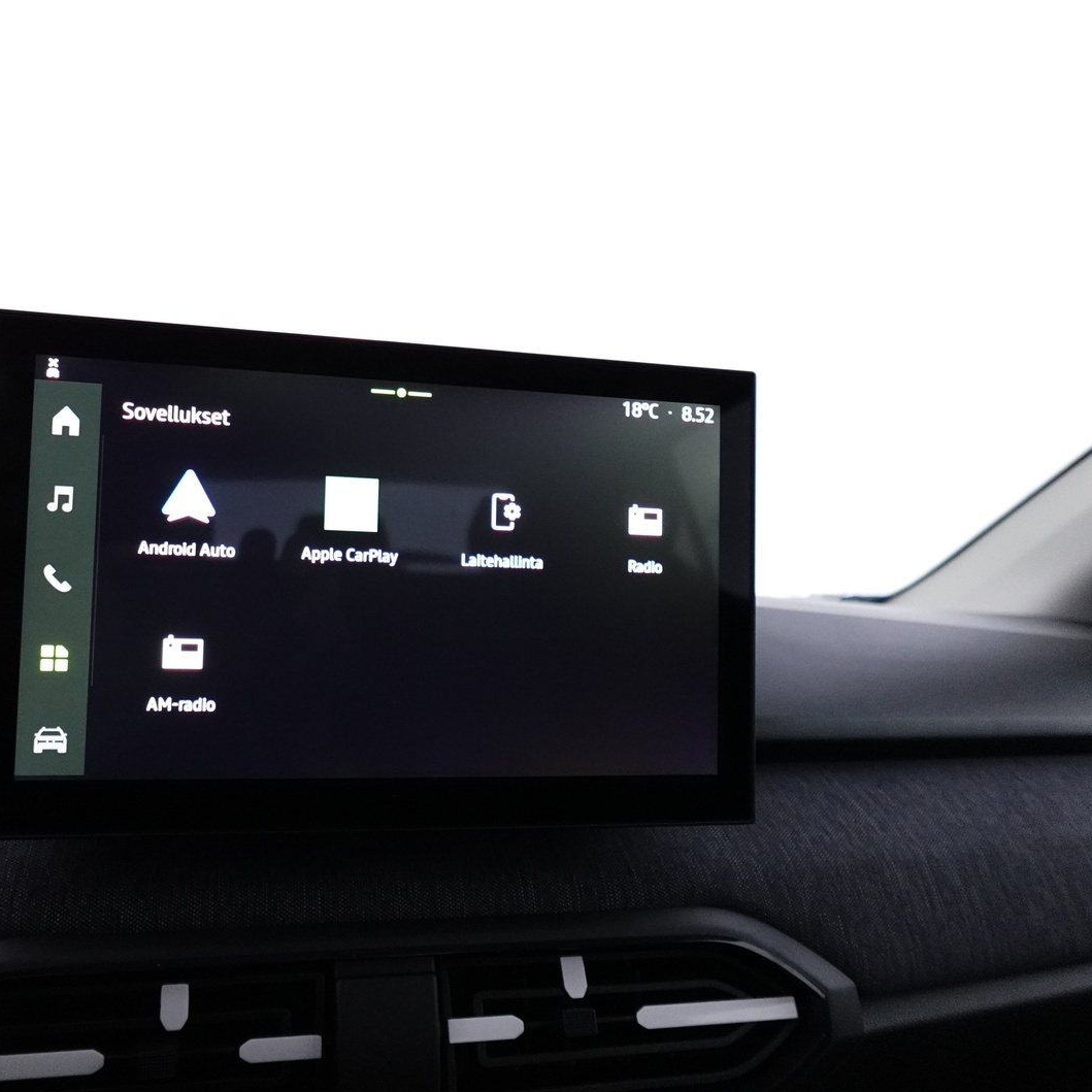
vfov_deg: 60.9
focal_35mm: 26
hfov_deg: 60.0
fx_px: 928
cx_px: 394
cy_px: 556
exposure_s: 1/80
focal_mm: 7.6
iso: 1600
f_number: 2
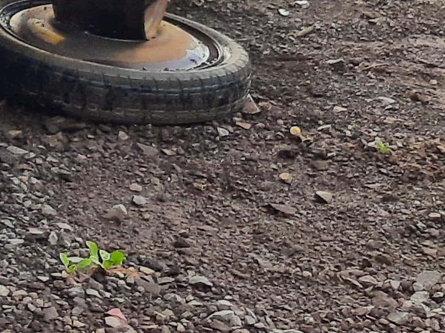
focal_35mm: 137
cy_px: -224
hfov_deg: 11.7
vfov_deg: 10.3
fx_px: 1761
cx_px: -634
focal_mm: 3.92
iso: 40
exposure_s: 1/558
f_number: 1.7
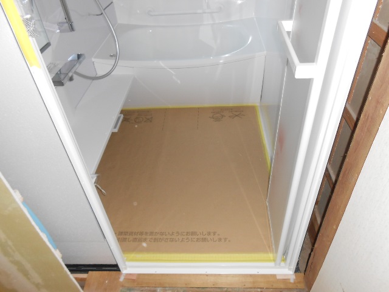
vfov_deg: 53.1
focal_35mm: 26
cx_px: 194
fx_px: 292
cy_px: 146
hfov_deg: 67.3
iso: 200
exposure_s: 1/25
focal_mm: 4.6
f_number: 3.5
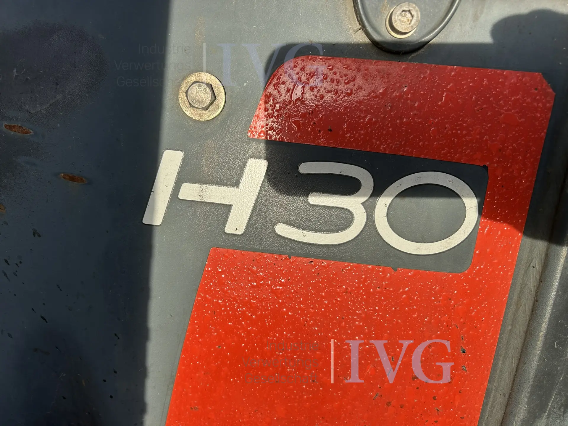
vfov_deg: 53.1
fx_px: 427
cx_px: 284
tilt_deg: -25.3
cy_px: 213
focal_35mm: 26
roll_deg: -3.2
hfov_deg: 67.3
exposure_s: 1/1934
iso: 50
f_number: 1.5
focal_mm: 5.7
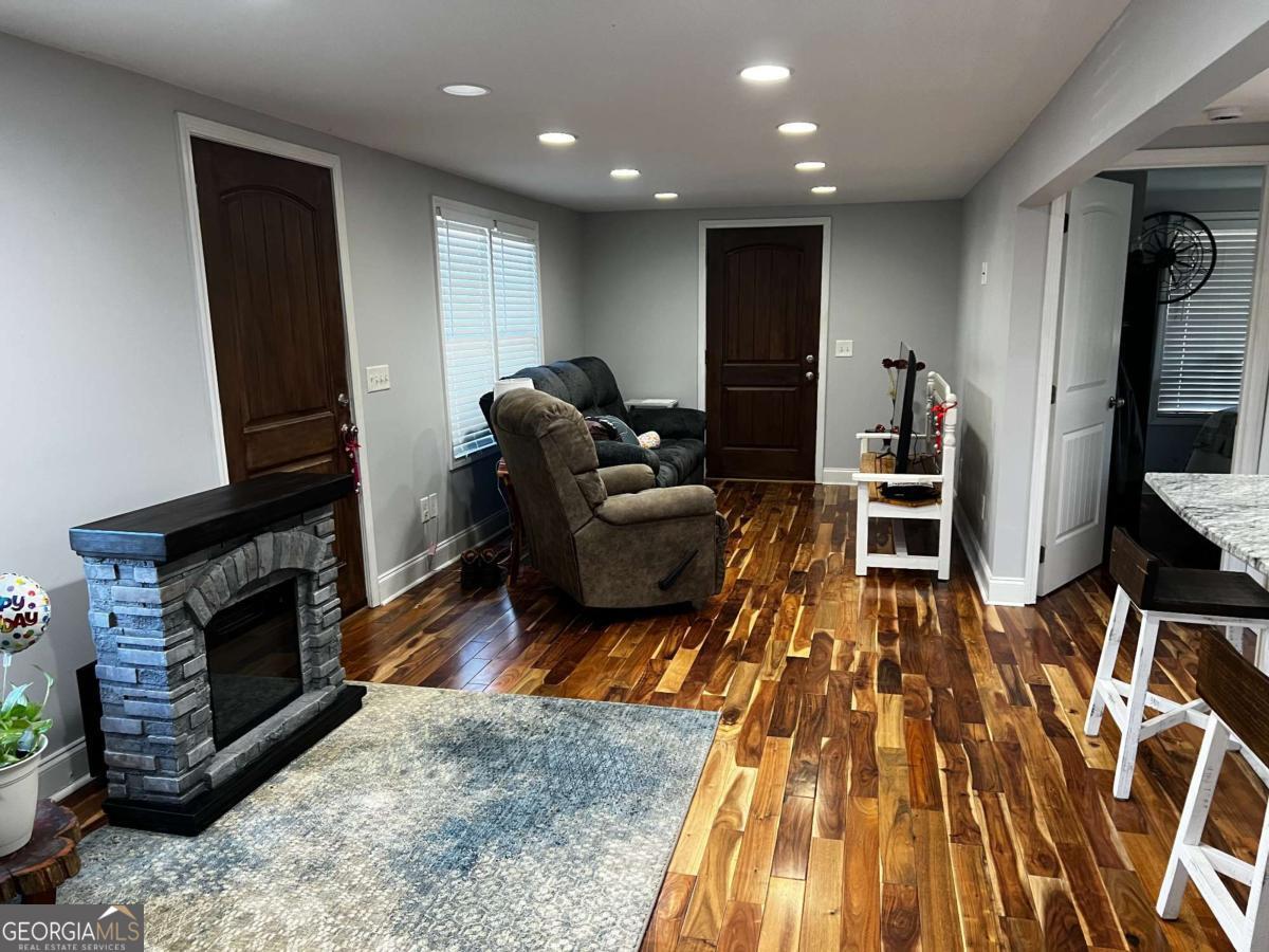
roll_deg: +1.0
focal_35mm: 26
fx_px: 953
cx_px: 634
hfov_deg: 67.3
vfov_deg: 53.1
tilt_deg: -10.2
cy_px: 476
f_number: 1.5
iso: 200
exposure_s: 1/60
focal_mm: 5.7
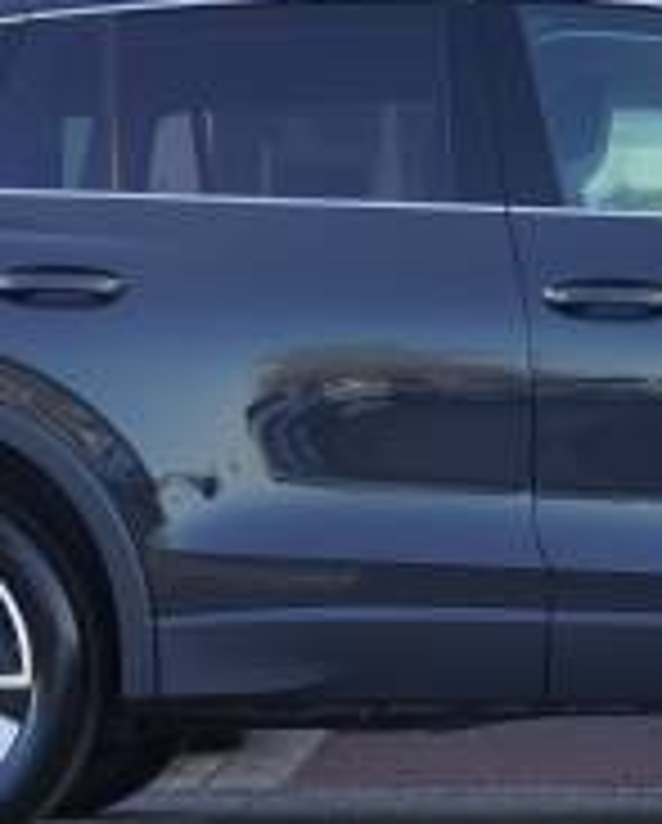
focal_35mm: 167
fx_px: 4080
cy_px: 284
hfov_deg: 9.2
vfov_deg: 11.5
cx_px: 648
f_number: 4.5
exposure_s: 1/60
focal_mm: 34
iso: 200
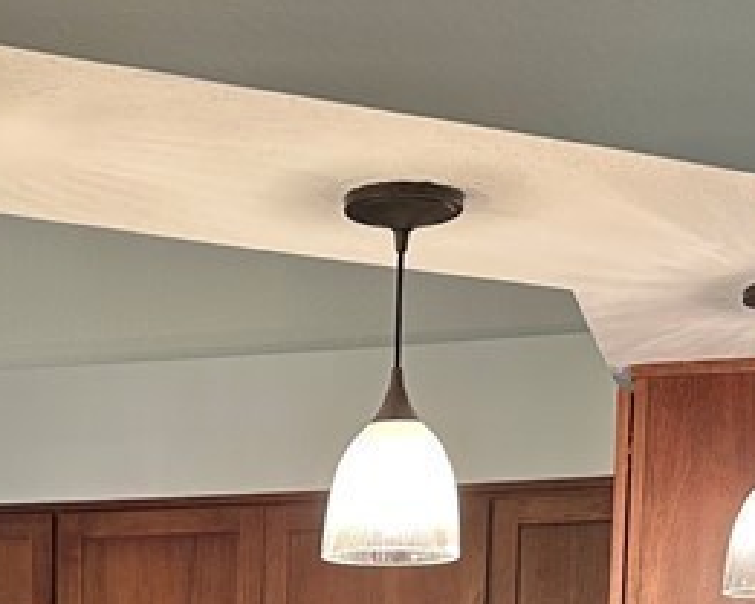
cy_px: 916
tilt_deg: -4.2
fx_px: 2057
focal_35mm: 92
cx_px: 55
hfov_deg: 20.3
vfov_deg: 15.4
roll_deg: -0.8
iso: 125
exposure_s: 1/60
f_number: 1.78
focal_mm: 6.86
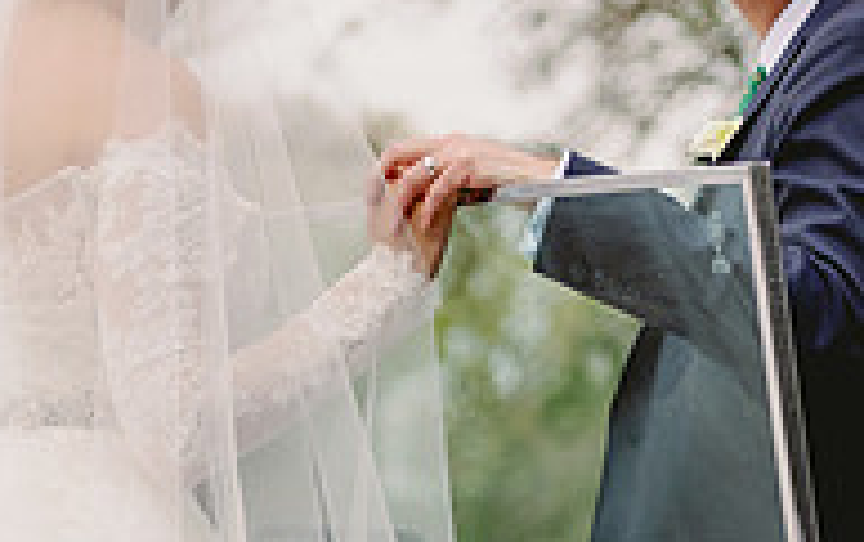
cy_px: 495
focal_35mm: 214
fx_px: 5043
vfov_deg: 6.1
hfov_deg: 9.7
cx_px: 67
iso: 500
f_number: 2.8
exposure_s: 1/2500
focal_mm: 70
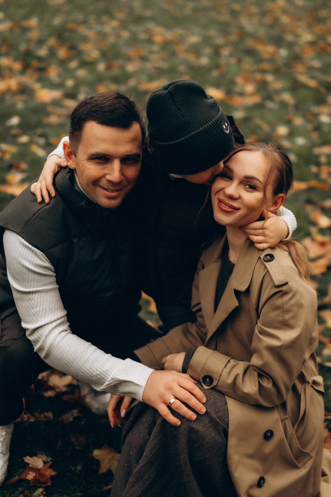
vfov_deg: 38.2
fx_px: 717
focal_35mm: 52
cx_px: 166
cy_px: 248
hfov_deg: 26.0
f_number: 1.2
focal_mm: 35
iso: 100
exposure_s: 1/640
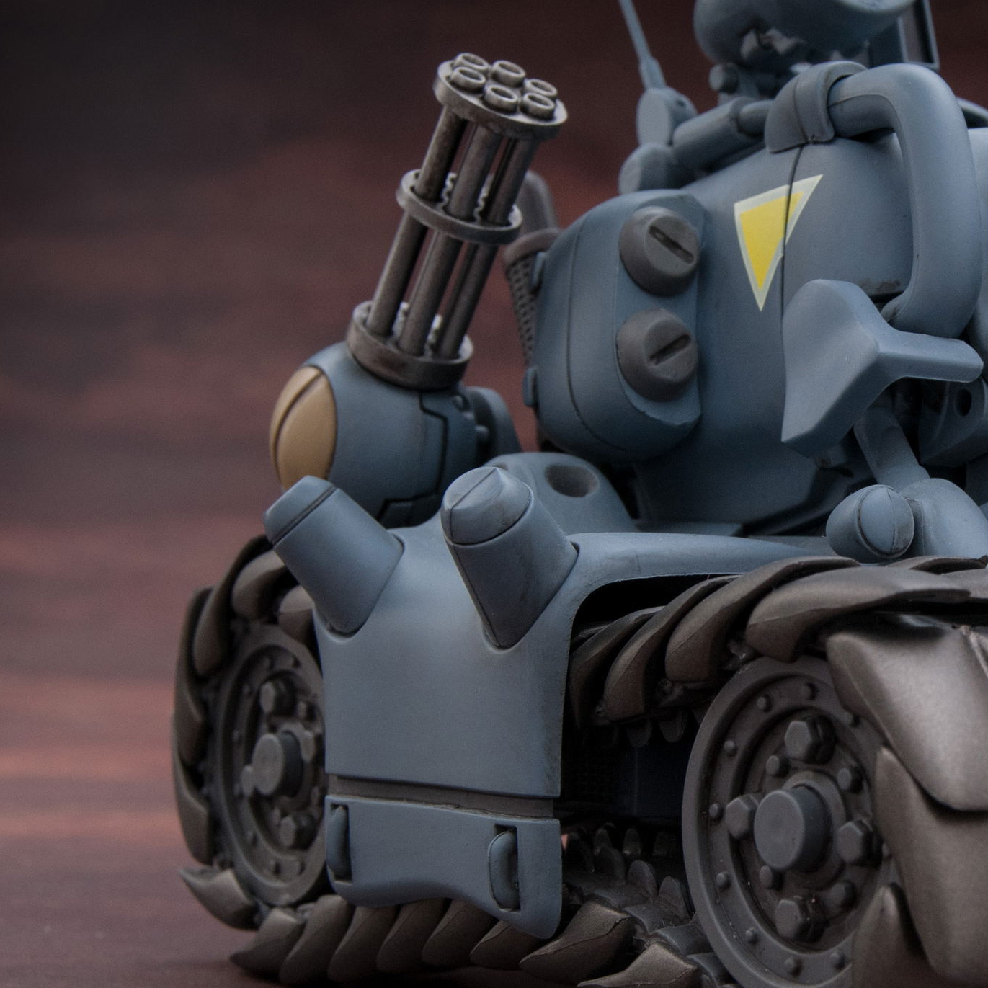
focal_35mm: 101
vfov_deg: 17.2
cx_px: 947
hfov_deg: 16.9
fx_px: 3261
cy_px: 479
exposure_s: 1/125
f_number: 9
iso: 200
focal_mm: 34
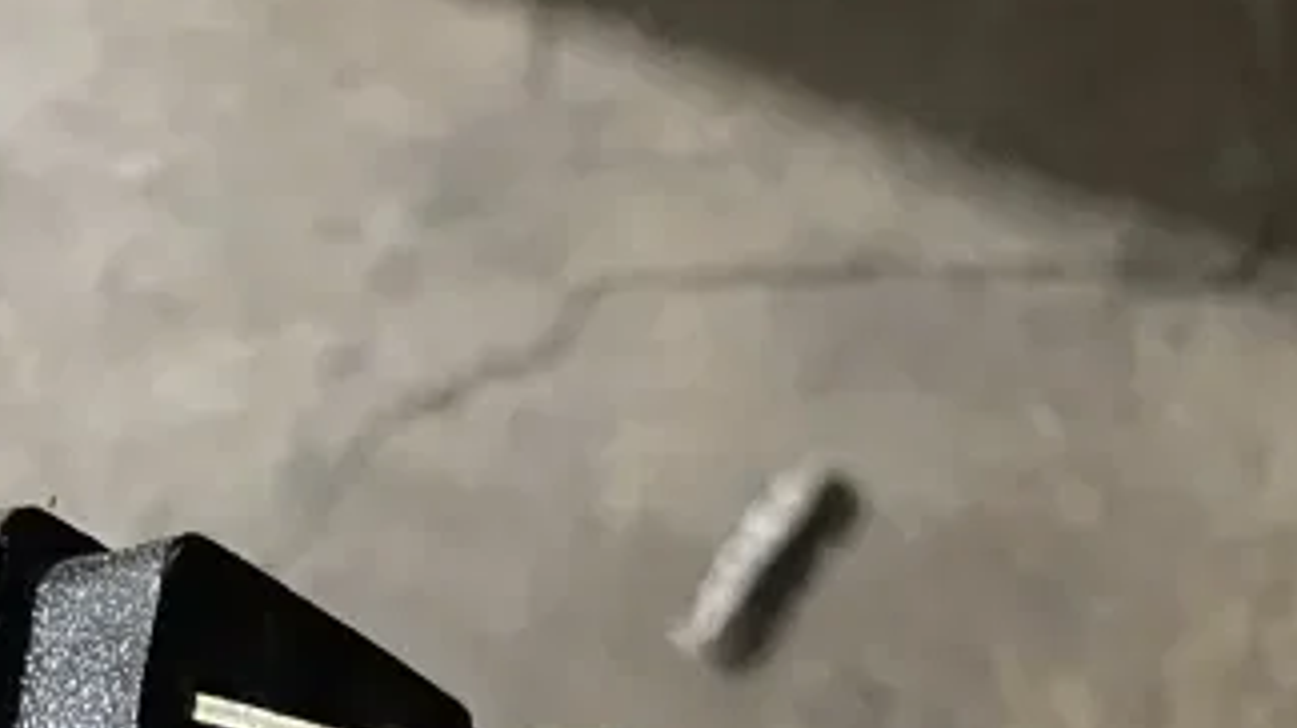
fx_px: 2441
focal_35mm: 71
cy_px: 1294
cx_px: 332
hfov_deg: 29.3
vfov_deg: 14.9
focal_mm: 4.2
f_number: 1.6
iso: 640
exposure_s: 1/33
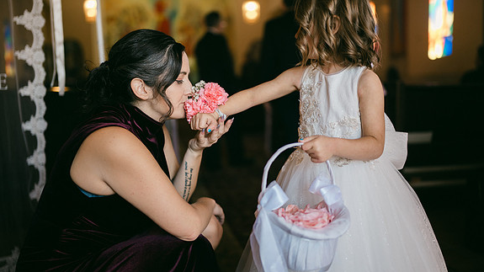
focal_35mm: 37
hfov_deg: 54.0
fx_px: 475
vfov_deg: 32.0
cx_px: 242
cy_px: 135
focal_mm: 35
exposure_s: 1/640
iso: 320
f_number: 1.2
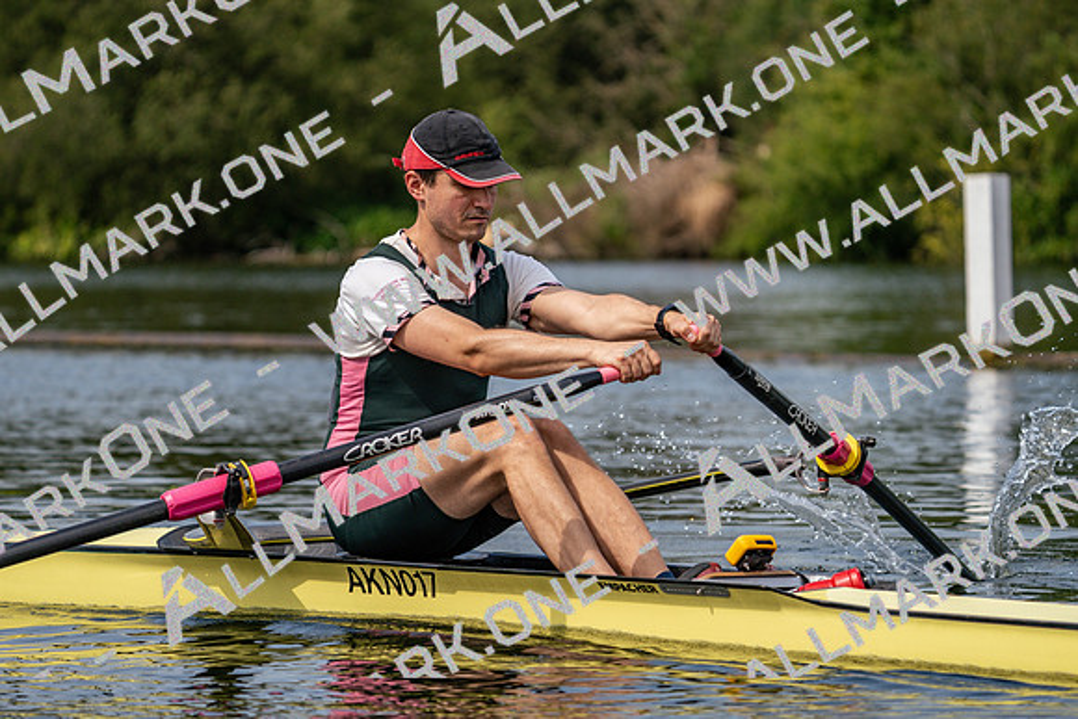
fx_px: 5990
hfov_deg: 10.3
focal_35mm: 200
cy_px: 360
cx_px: 539
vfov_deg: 6.9
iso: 250
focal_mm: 200
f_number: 5.6
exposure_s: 1/1600
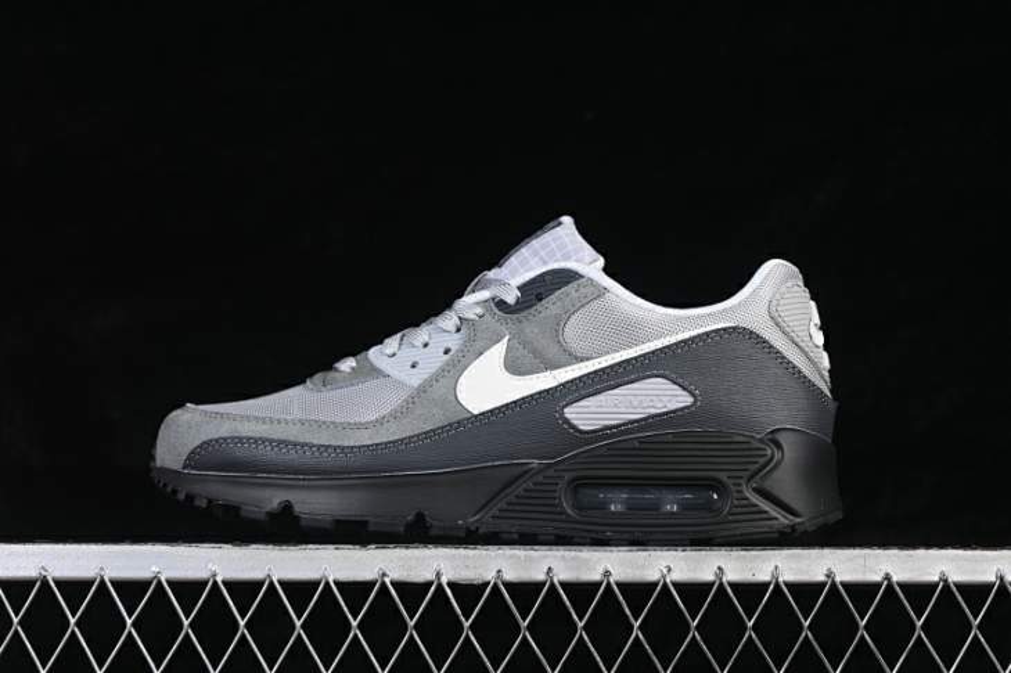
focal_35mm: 75
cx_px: 506
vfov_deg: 18.2
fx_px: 2105
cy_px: 336
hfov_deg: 27.0
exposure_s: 1/80
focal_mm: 50
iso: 160
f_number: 7.1
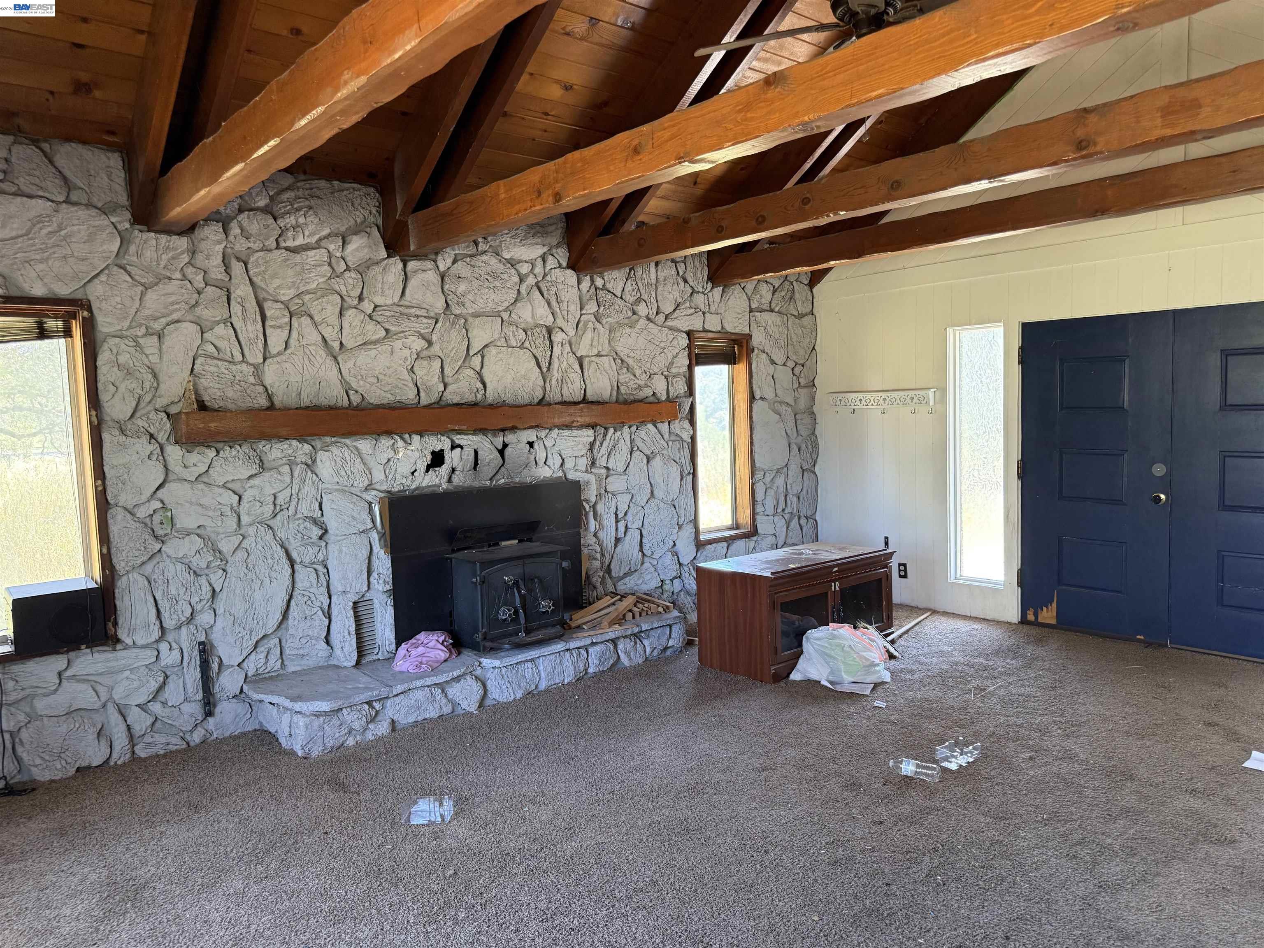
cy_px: 474
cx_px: 632
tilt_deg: -4.4
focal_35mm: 24
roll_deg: +1.5
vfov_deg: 56.8
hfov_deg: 71.6
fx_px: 876
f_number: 1.78
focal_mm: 6.76
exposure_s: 1/60
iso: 200
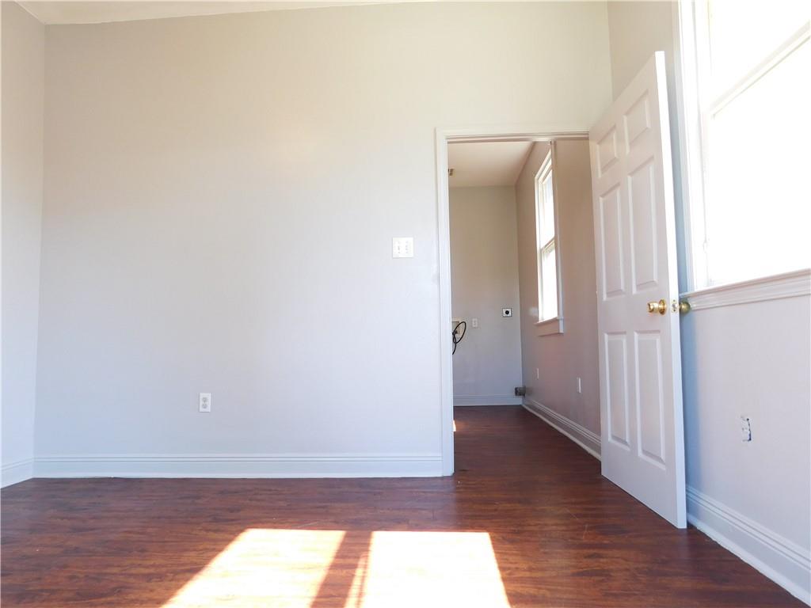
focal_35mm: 23
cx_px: 406
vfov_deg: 58.9
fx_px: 539
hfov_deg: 73.9
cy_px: 304
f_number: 3
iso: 125
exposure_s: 1/40
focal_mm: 4
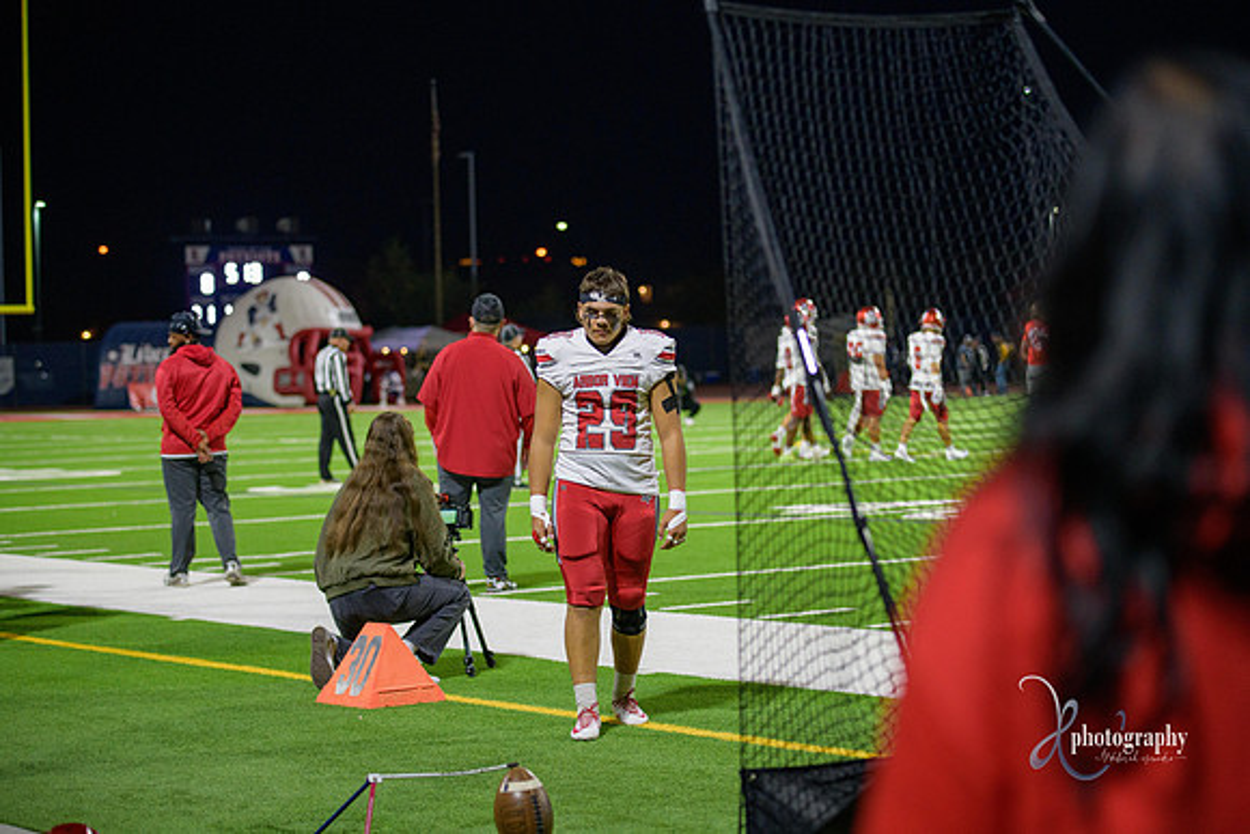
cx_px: 625
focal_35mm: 95
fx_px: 3299
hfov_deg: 21.5
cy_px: 417
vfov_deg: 14.4
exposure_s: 1/320
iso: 1250
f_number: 2.8
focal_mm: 95
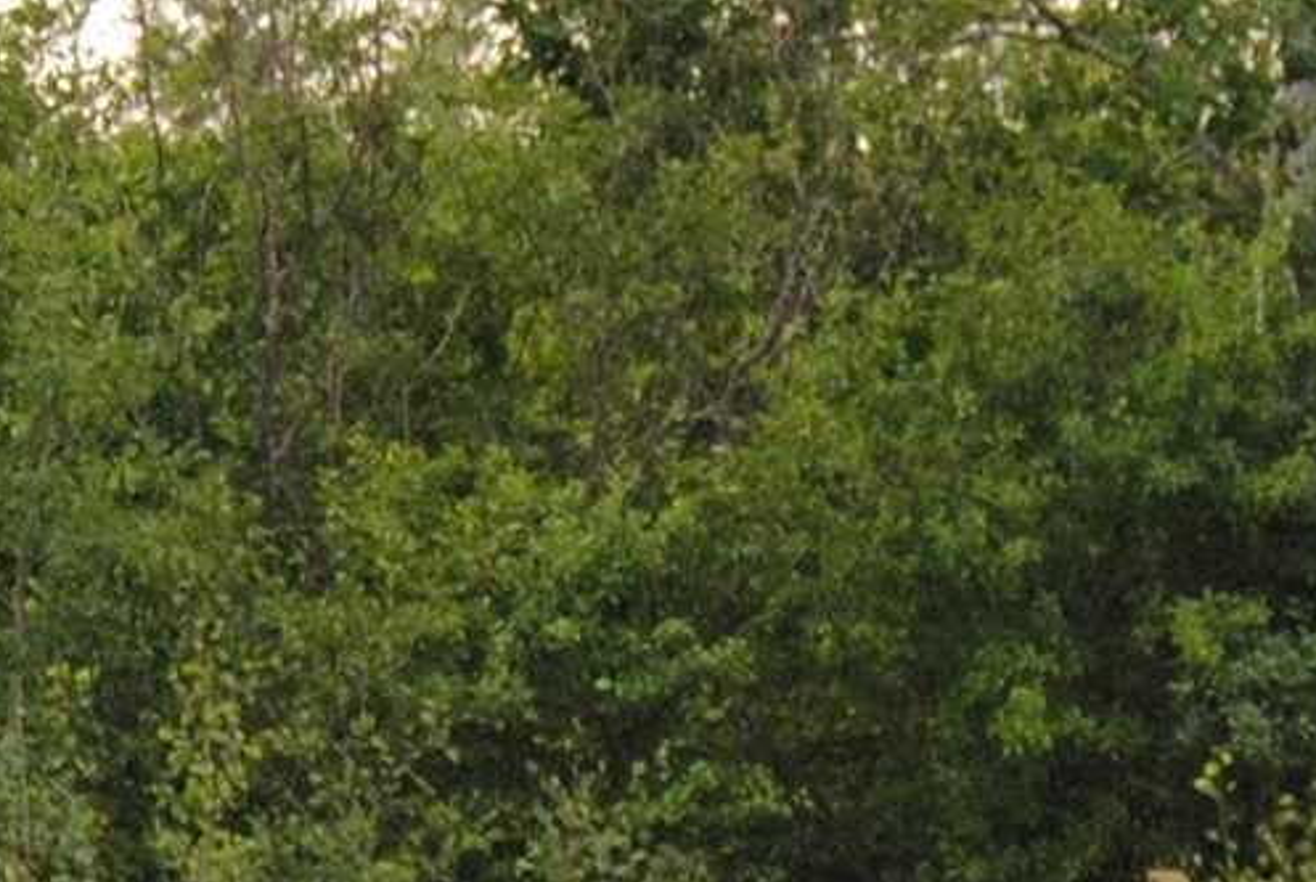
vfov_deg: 5.0
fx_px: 10177
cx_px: 326
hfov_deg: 7.4
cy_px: 813
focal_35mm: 278
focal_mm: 30
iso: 200
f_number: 4.5
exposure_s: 1/80
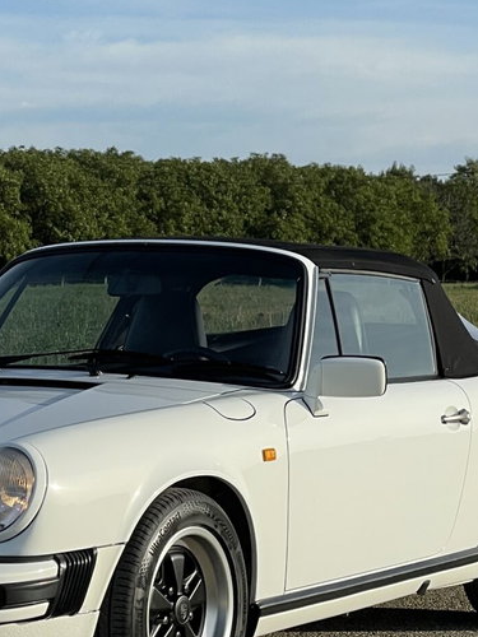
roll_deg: -0.5
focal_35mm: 142
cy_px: 315
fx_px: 2614
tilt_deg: -0.3
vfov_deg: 13.9
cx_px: 79
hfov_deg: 10.4
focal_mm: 6
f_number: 2
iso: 25
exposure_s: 1/1370
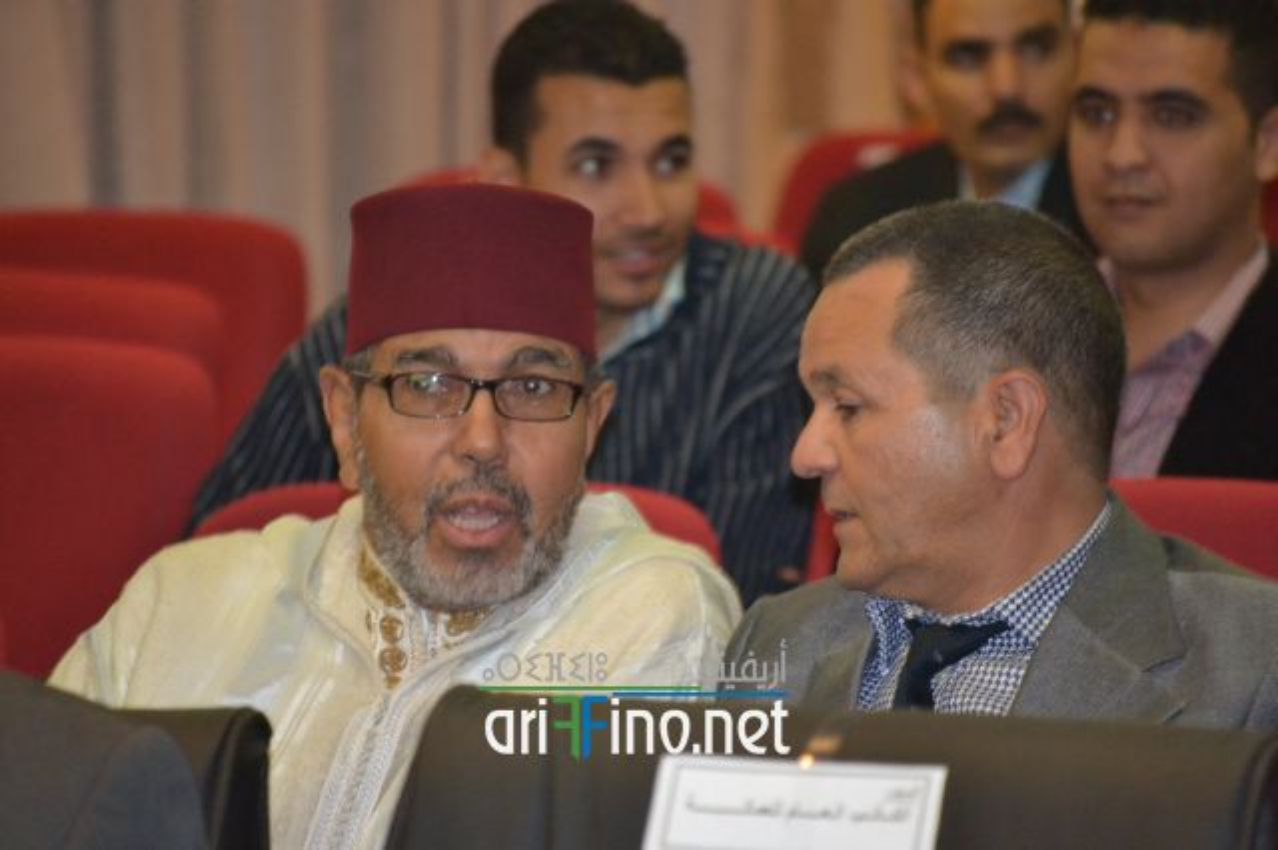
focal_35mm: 300
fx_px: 10644
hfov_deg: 6.9
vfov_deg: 4.6
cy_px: 425
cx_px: 639
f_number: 5.6
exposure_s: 1/60
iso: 3200
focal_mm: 200
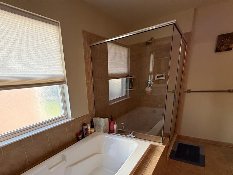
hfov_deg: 80.9
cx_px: 95
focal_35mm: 20
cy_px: 124
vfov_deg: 63.3
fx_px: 135
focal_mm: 2.22
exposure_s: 1/120
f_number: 2.2
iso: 160
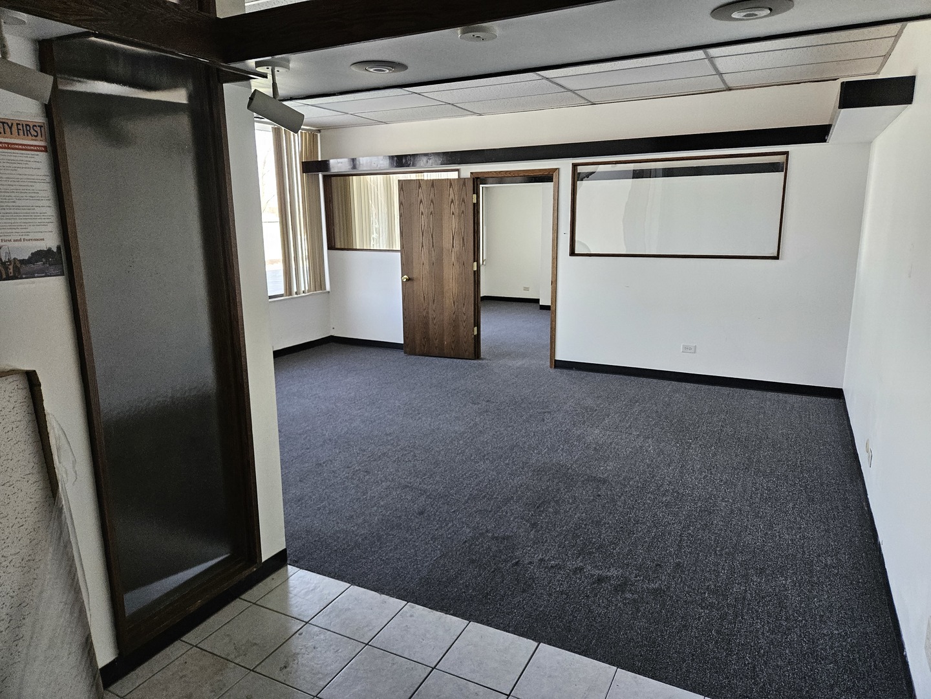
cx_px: 466
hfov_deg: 73.9
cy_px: 350
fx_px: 619
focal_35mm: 23
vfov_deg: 58.9
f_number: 1.8
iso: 320
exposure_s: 1/120
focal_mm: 5.4
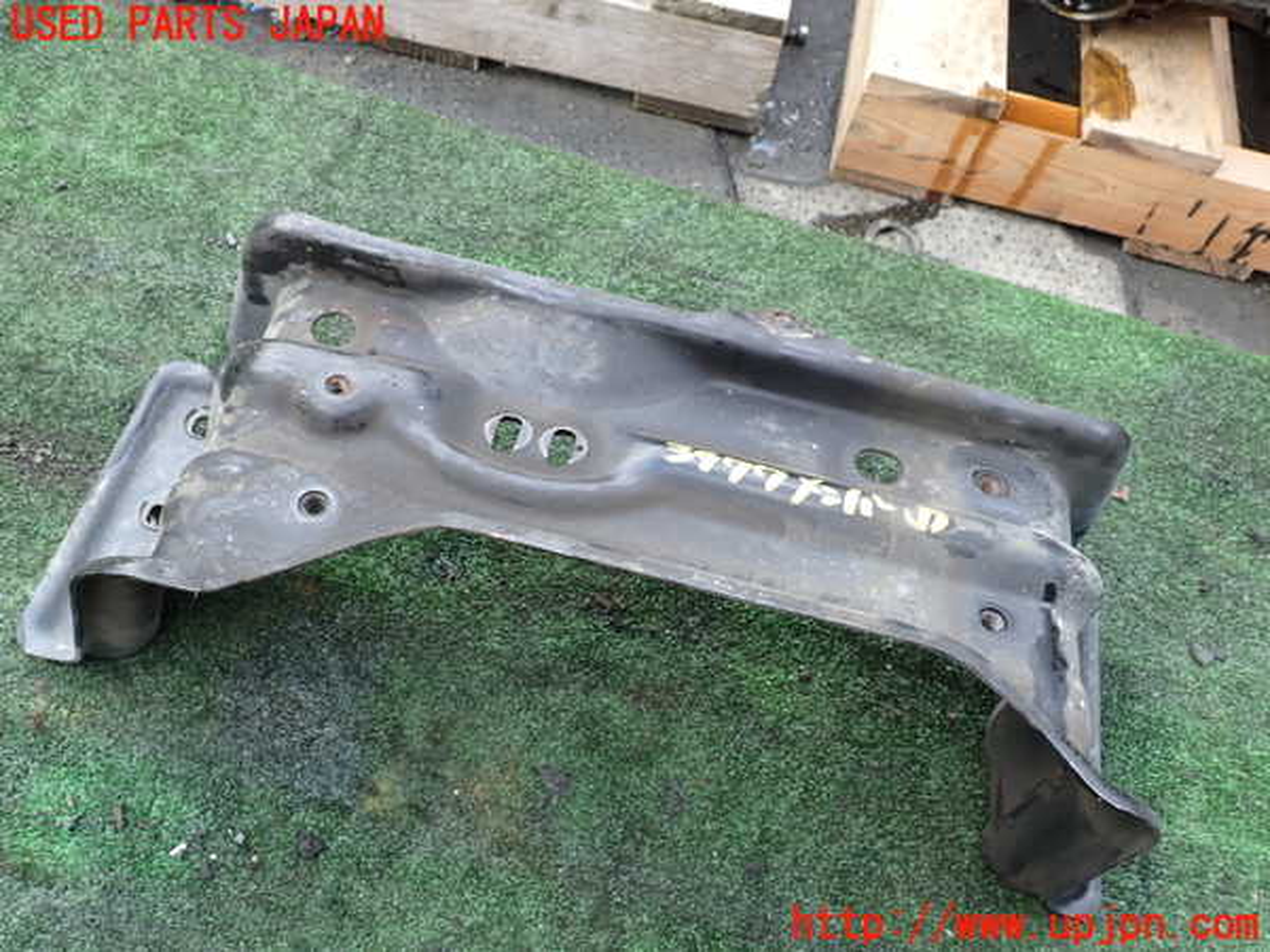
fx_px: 1101
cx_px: 635
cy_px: 476
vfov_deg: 46.8
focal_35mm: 30
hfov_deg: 60.0
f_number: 3.2
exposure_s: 1/100
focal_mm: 5.4
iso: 100
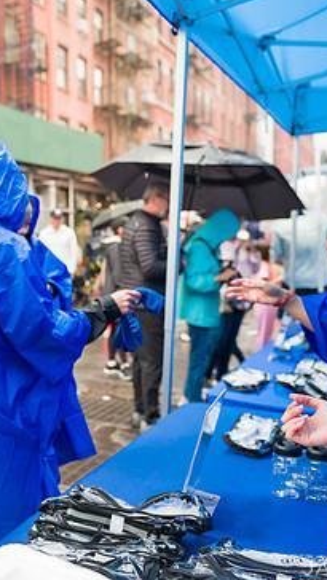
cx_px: -8
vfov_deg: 50.5
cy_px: 303
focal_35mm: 40
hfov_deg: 27.8
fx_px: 616
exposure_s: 1/250
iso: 320
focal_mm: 24
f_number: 3.2
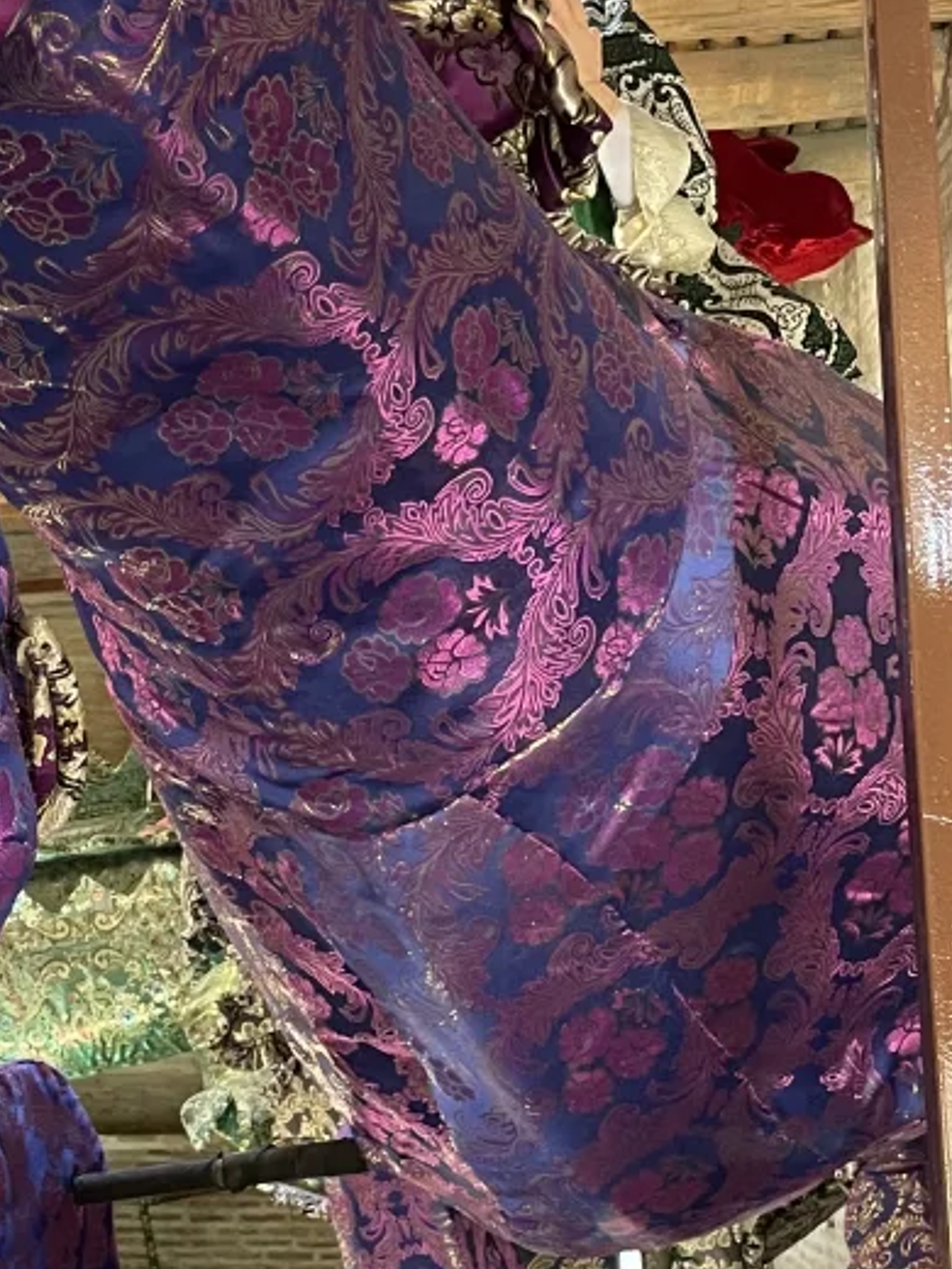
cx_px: -63
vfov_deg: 27.0
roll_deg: +1.4
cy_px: 735
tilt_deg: +6.4
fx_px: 2640
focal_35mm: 72
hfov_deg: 19.7
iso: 320
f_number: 1.6
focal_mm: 4.2
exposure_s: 1/60
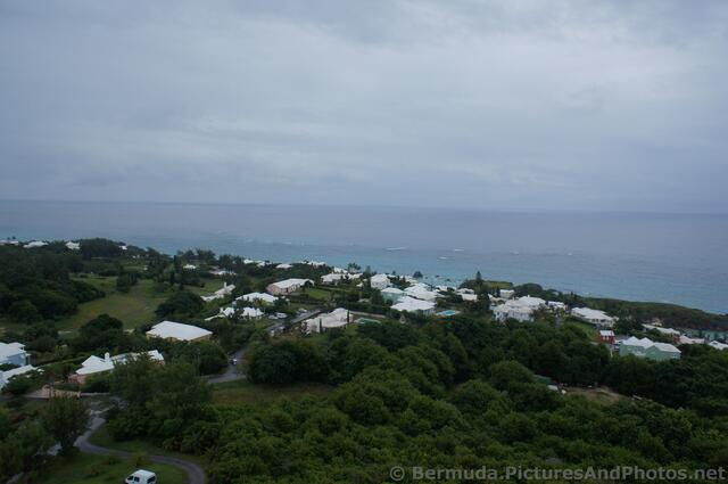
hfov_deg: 73.8
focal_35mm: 24
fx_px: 485
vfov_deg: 53.0
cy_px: 242
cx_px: 364
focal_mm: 16
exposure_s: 1/400
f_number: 6.3
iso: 200
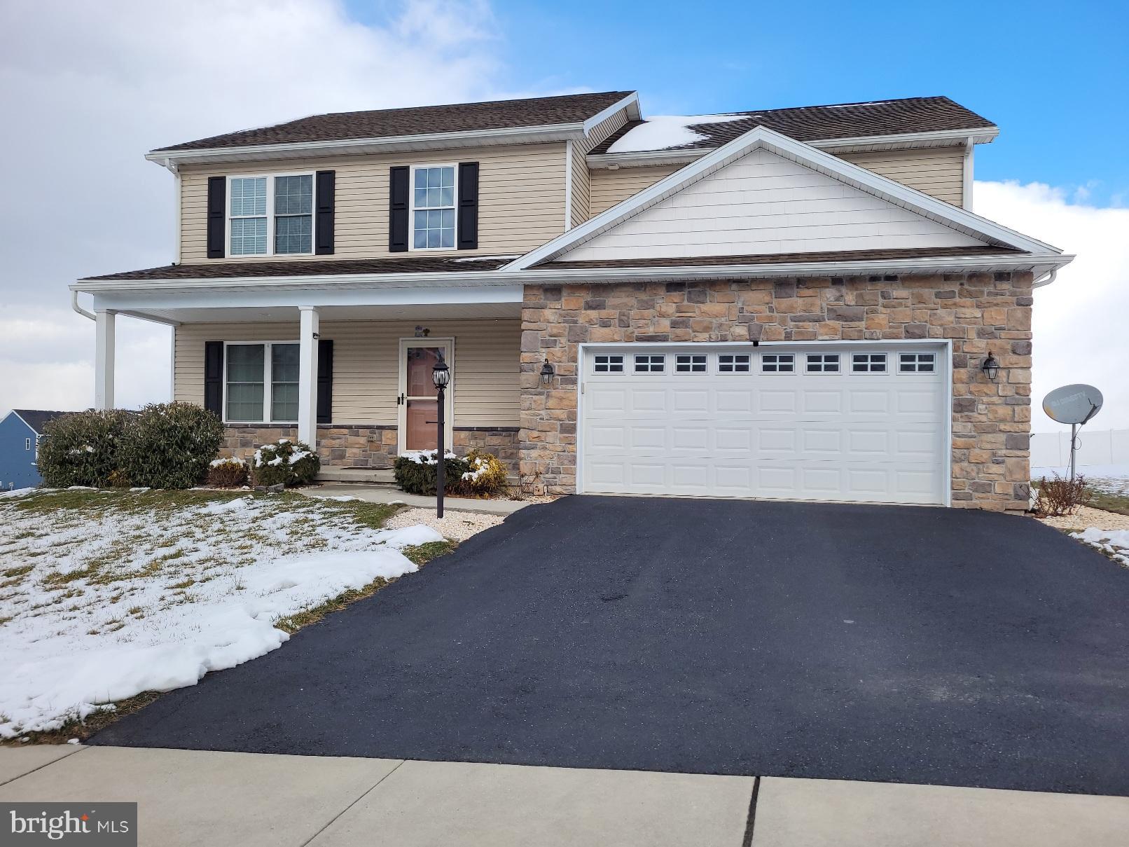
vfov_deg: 53.1
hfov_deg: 67.3
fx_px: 848
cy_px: 424
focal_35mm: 26
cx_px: 564
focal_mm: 5.4
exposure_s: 1/1667
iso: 40
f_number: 1.8
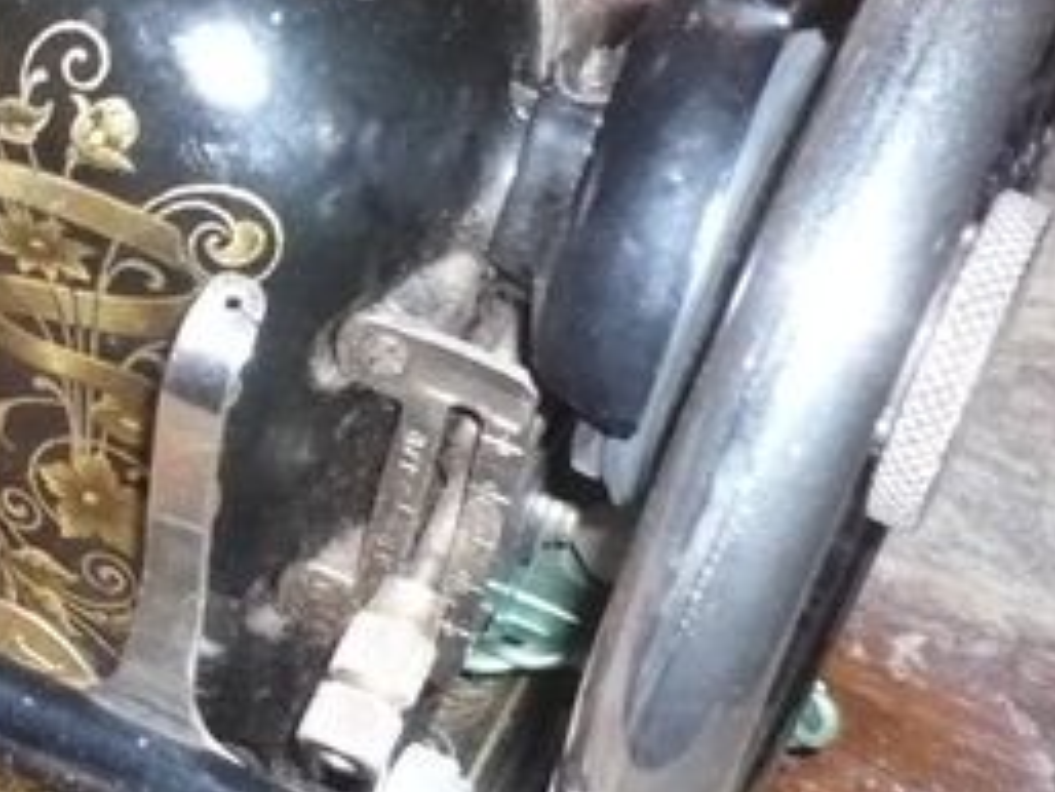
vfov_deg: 10.9
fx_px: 4147
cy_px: 172
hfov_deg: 13.7
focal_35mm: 136
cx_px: -497
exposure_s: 1/30
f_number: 2.8
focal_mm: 5.8
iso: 250
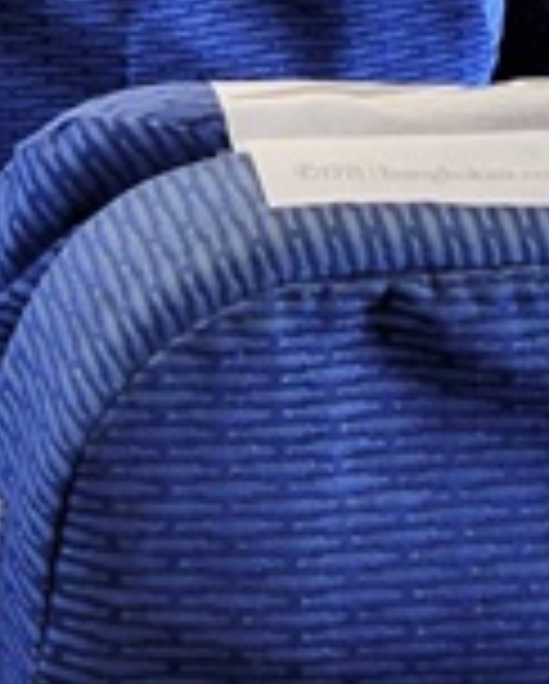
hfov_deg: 8.5
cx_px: -774
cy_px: -788
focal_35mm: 167
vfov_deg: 10.4
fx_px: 3385
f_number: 1.8
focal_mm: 5.4
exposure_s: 1/41
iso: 80
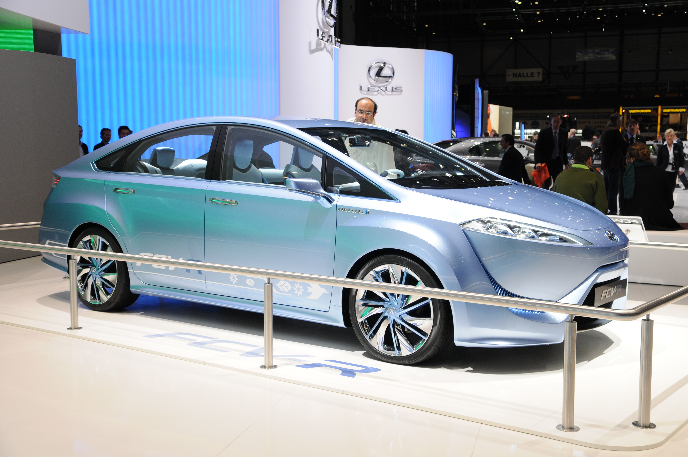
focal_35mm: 45
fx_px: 859
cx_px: 344
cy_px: 228
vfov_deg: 29.8
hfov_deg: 43.7
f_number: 6.7
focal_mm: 30
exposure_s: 1/180
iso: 400
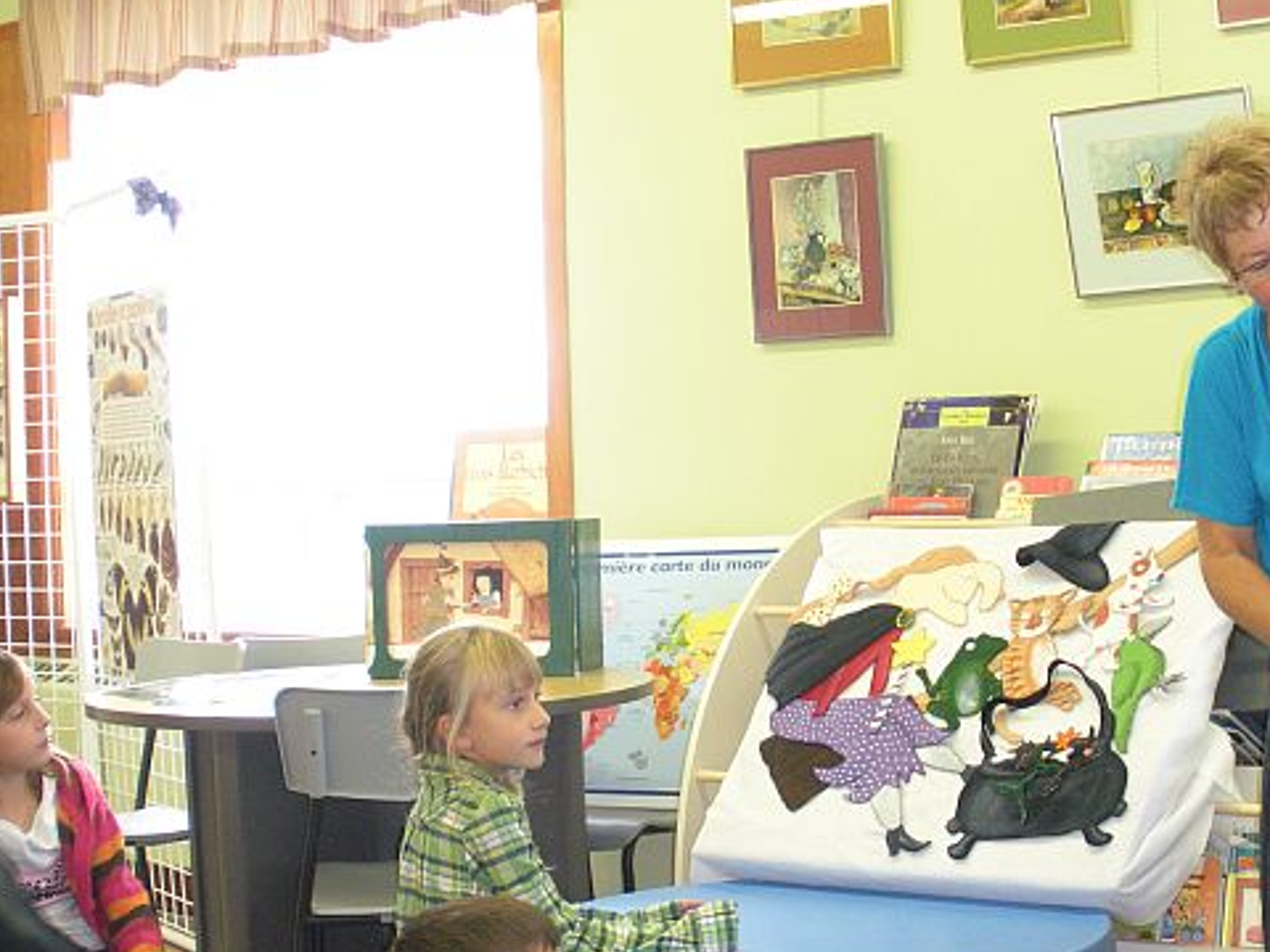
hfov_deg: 31.9
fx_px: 2201
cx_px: 870
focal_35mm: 60
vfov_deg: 24.4
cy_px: 592
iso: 243
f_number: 3.5
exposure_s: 1/32.3
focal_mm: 6.3
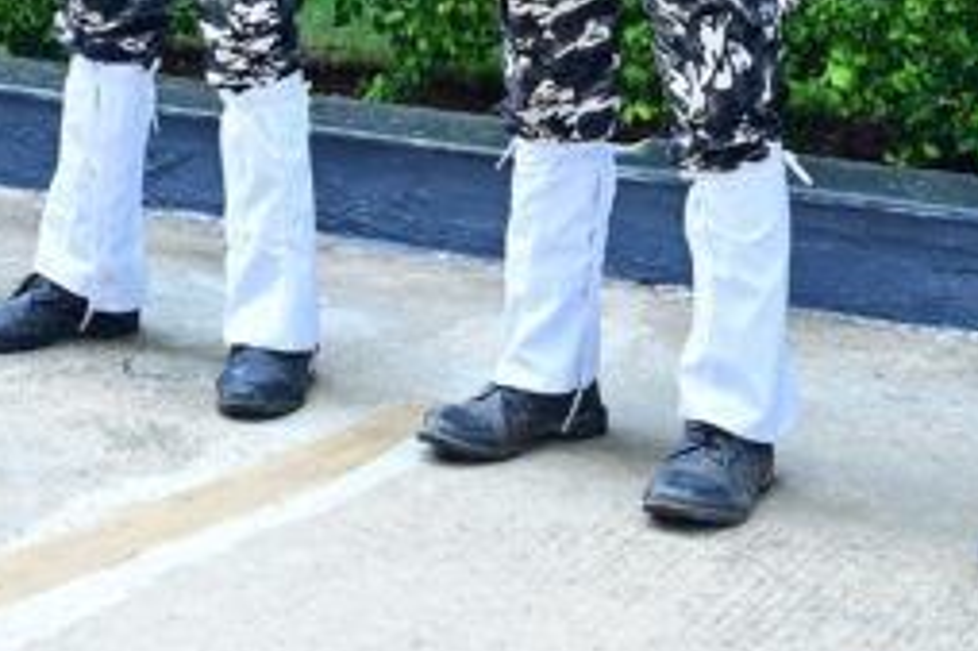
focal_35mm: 123
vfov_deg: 10.9
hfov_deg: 16.1
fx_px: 3340
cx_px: -146
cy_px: -195
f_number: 5.6
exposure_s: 1/250
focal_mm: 30.5
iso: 500
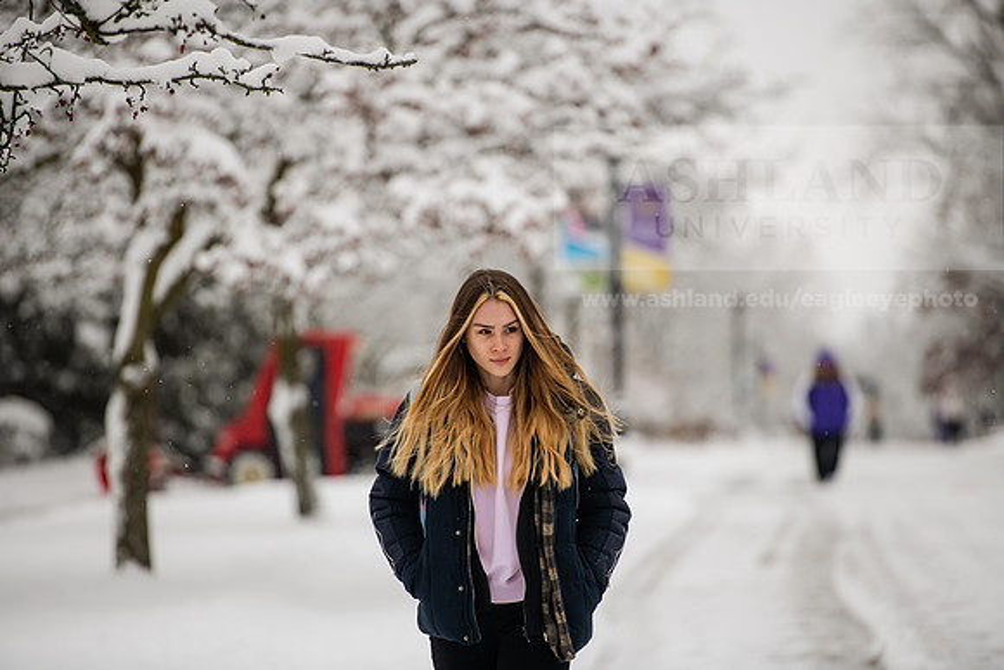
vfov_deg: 6.9
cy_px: 335
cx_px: 502
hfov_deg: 10.3
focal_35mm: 200
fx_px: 5579
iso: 100
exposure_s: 1/640
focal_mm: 200
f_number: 3.2
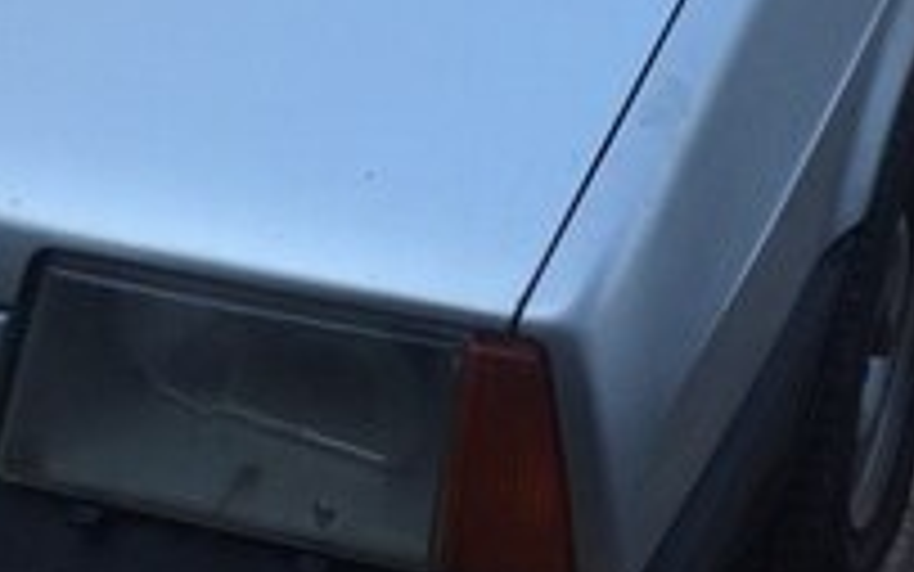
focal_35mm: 75
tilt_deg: -28.8
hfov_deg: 27.4
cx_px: 329
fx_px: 1869
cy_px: -230
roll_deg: +5.4
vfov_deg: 16.2
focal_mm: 4.15
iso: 32
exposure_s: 1/471
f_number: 2.2
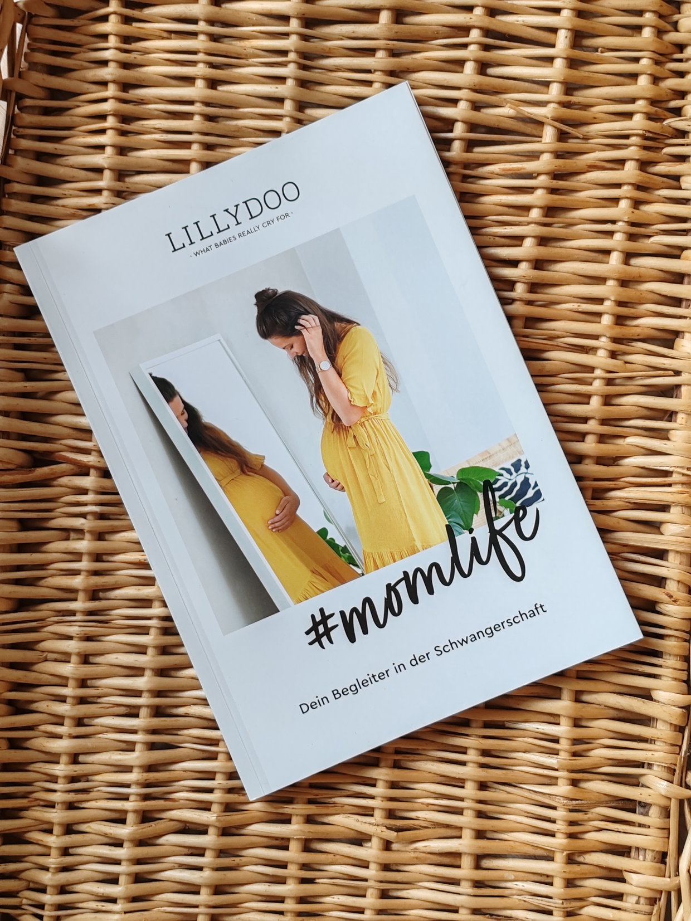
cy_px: 460
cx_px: 346
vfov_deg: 35.5
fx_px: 1437
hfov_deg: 27.0
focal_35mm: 54
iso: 160
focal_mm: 6.12
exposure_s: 1/100
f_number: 1.9
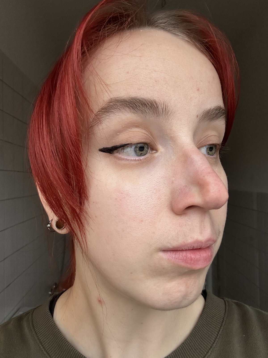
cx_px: 134
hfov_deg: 46.8
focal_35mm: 30
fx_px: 310
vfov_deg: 60.0
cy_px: 179
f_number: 1.9
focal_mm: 2.7
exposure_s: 1/60
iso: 125
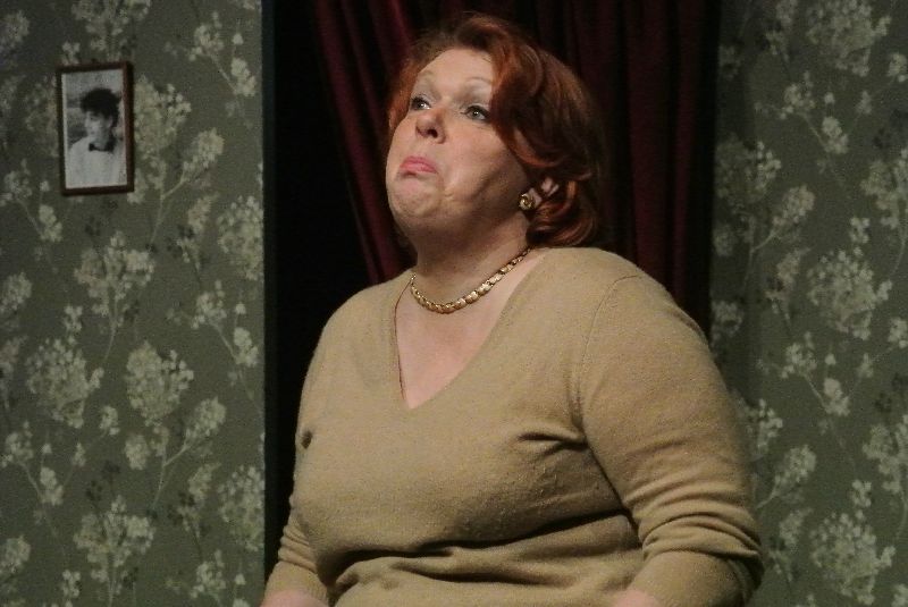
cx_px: 454
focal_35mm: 208
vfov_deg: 6.6
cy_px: 304
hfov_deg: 9.9
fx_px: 5251
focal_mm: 77.1
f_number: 9
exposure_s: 1/125
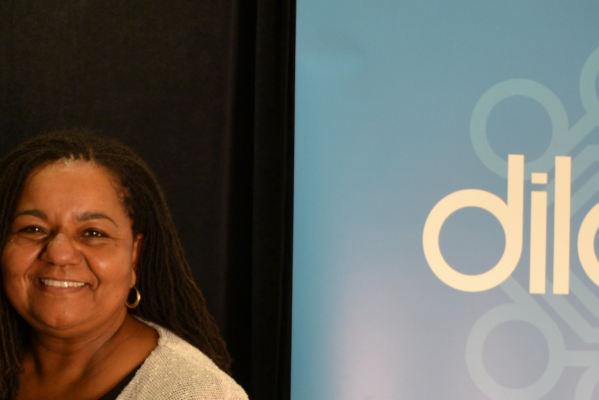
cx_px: 167
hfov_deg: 26.1
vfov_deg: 17.5
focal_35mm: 77
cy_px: 349
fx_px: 1281
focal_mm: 20
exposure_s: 1/15
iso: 500
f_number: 3.8
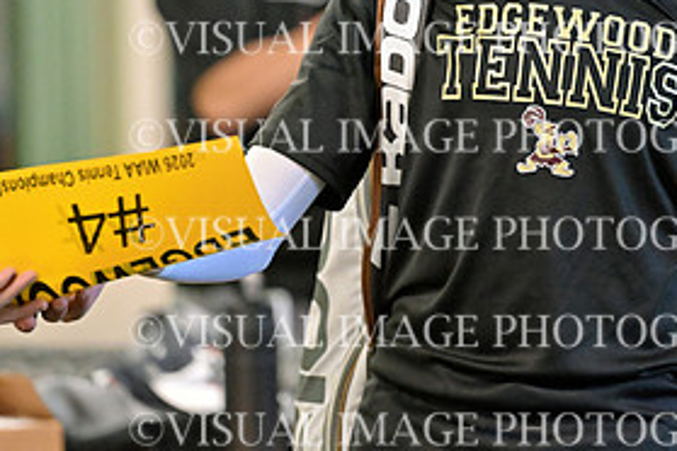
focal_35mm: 333
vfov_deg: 4.1
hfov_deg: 6.2
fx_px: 6262
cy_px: -11
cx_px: 480
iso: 8000
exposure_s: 1/800
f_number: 2.8
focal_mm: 160
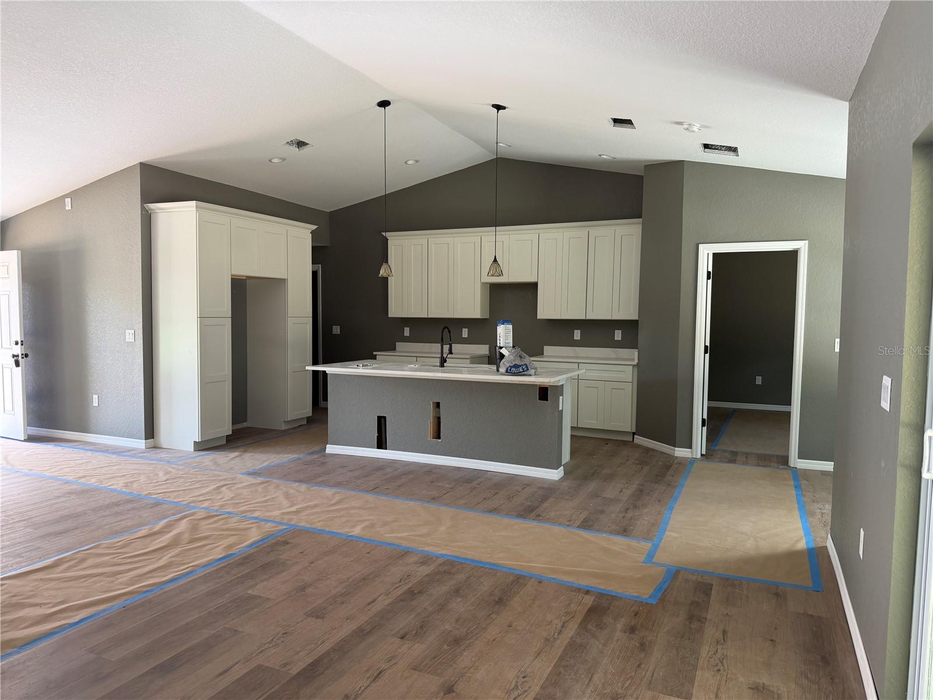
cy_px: 350
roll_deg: +0.1
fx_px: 647
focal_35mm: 24
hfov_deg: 71.6
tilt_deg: -4.4
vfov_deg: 56.8
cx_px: 466
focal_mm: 6.76
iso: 125
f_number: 1.78
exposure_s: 1/121
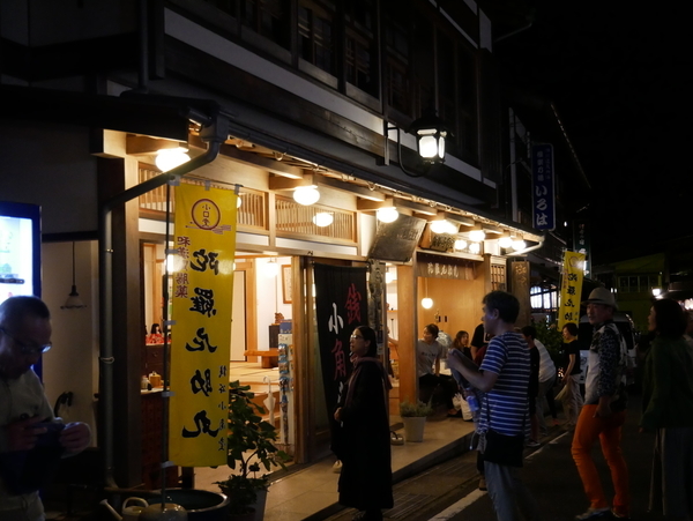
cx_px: 346
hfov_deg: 46.8
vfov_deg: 36.0
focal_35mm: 40
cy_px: 260
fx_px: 801
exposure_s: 1/60
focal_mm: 20
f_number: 4.1
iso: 3200
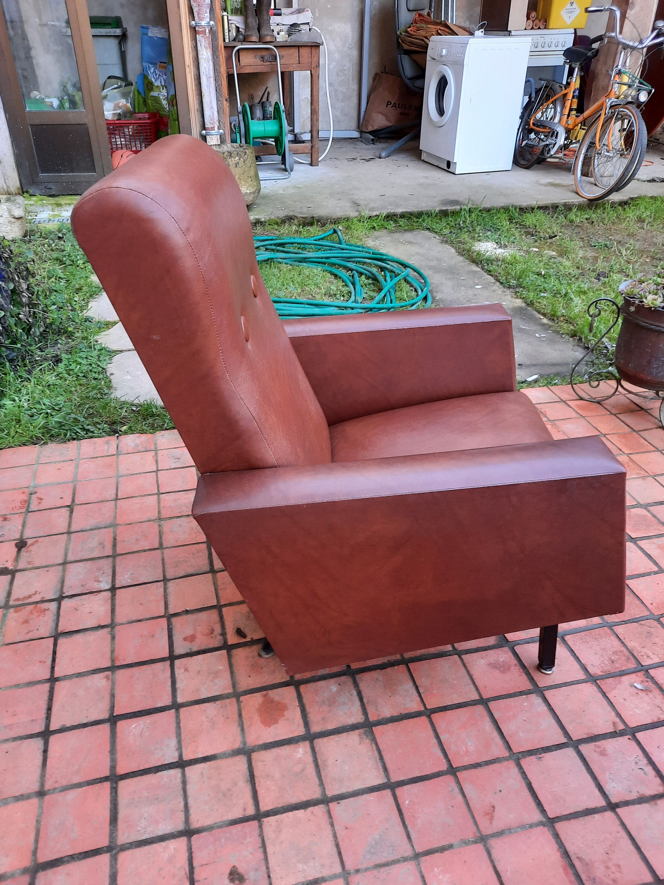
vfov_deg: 69.4
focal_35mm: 25
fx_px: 639
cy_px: 442
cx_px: 332
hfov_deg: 54.9
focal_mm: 4.6
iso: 100
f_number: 2
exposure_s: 1/50
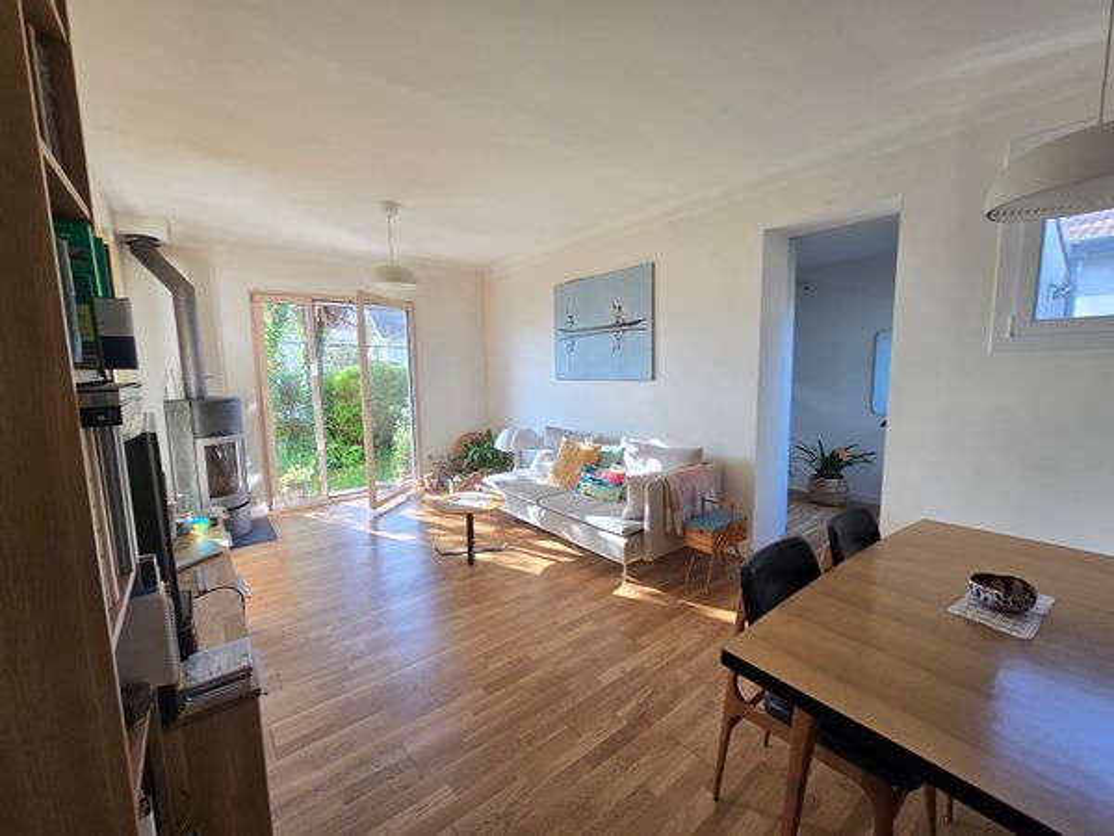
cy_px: 418
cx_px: 557
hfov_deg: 106.2
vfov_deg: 89.9
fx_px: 418
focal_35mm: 13
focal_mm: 2.2
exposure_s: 1/50
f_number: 2.2
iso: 64
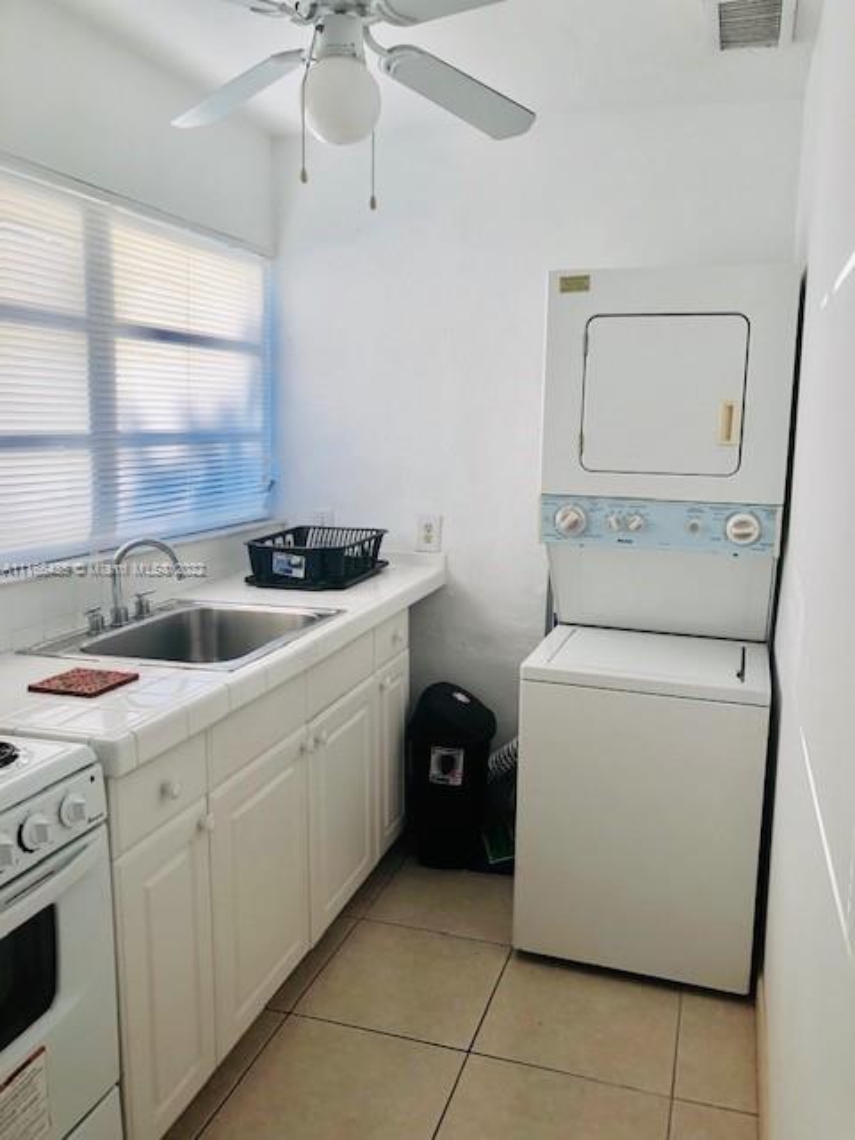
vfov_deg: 63.4
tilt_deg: -7.6
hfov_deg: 49.7
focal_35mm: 28
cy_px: 570
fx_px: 922
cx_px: 428
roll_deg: -0.1
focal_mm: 4
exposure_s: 1/120
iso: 32
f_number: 1.8
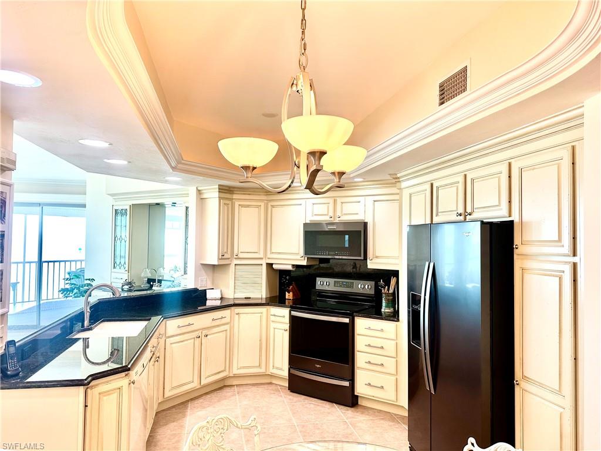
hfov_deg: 71.6
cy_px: 226
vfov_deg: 56.8
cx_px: 300
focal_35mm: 24
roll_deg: -0.6
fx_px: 417
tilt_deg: +2.4
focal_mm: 6.86
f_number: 1.78
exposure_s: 1/120
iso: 100
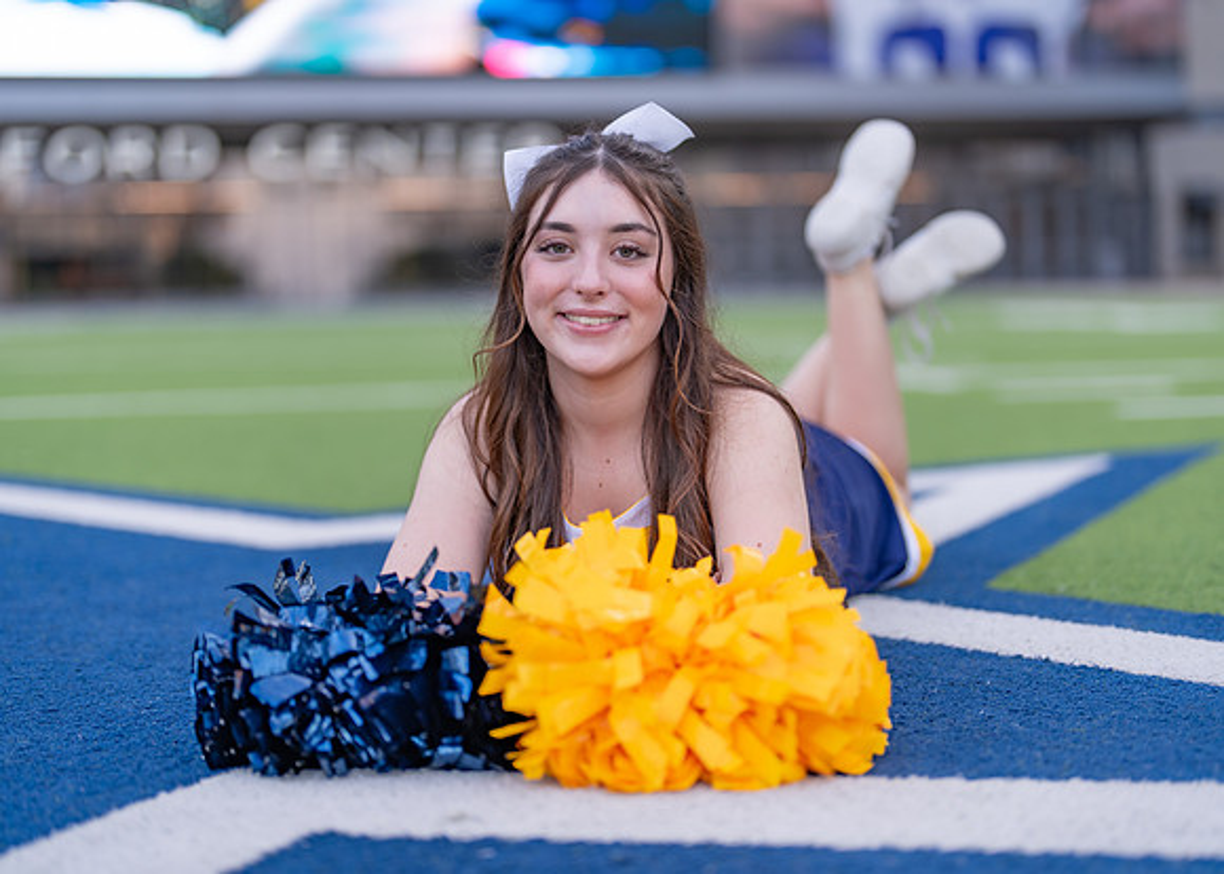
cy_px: 439
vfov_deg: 26.6
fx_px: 1849
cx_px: 620
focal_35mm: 53
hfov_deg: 36.6
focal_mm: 50
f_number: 1.2
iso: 100
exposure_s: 1/400
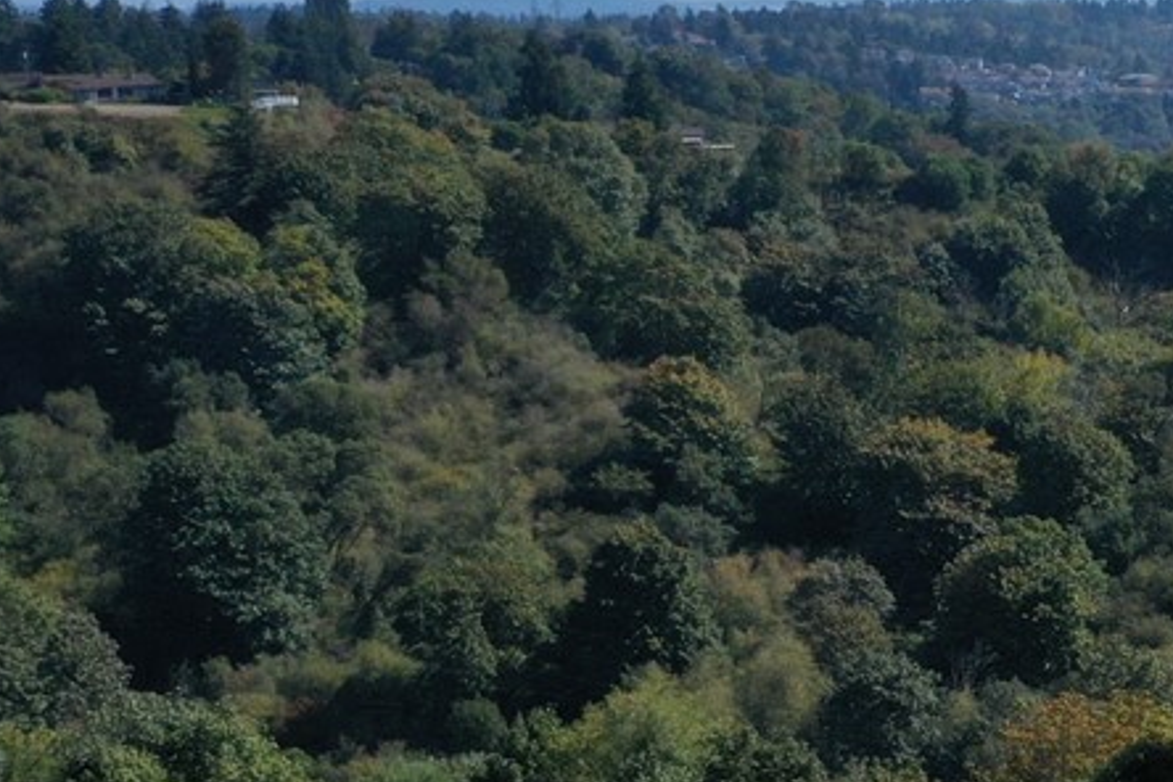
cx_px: 1946
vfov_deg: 12.8
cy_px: 567
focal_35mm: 107
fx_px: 3486
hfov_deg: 16.7
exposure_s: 1/60
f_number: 10
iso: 100
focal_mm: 10.26
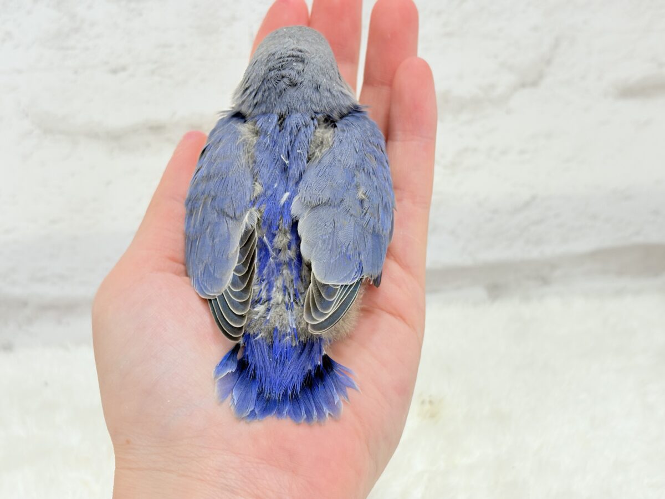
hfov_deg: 36.8
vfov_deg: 28.0
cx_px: 332
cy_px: 250
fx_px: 999
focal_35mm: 52
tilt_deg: -23.8
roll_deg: +3.3
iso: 80
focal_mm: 5.96
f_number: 1.6
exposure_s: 1/100
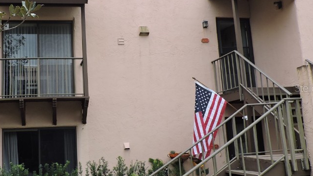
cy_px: 88
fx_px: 349
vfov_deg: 28.4
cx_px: 89
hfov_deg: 47.0
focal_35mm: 42
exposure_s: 1/250
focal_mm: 4.3
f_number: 3
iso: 100
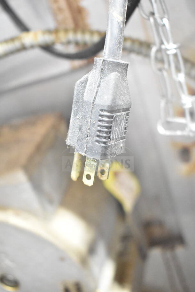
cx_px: 98
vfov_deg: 43.6
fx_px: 365
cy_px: 146
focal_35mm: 45
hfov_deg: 29.9
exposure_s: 1/50
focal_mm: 30
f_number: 4.2
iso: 7200
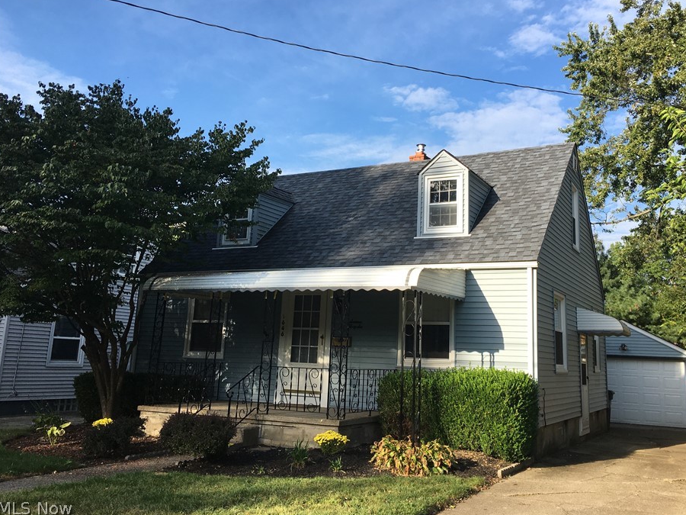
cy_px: 228
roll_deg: -3.2
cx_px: 383
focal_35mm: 33
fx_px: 654
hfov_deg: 55.2
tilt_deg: +13.0
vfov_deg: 42.9
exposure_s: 1/874
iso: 25
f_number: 2.2
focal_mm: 4.15
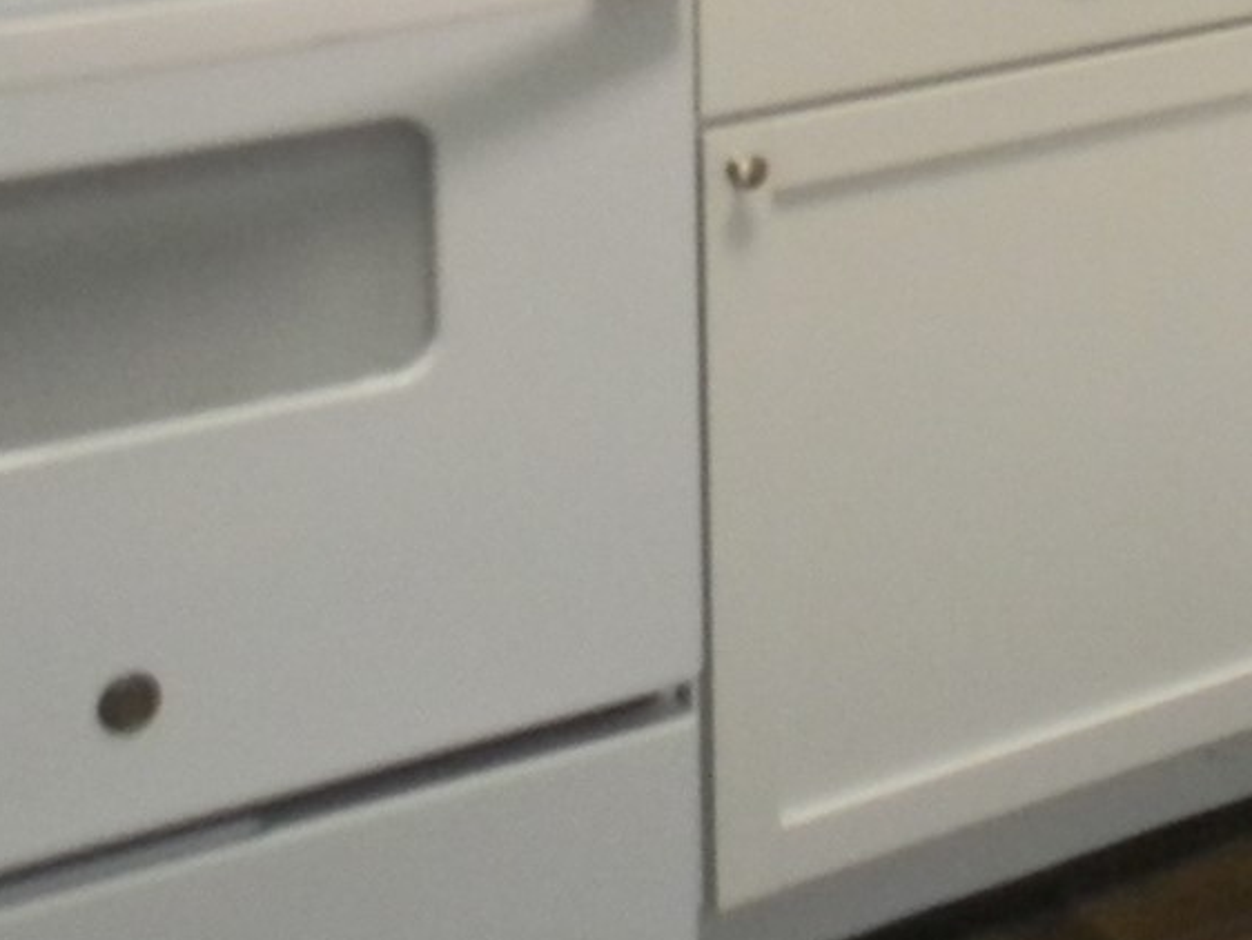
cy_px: -363
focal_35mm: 102
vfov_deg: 13.8
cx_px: 1769
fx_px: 3691
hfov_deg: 17.6
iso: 400
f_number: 3.5
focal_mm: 5
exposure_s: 1/28
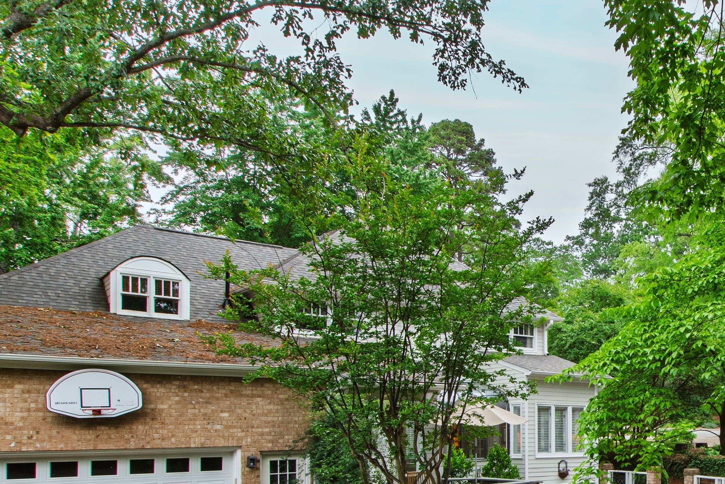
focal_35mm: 34
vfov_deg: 36.9
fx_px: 685
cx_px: 688
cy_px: 418
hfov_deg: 48.2
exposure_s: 1/40
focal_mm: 10
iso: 320
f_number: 8
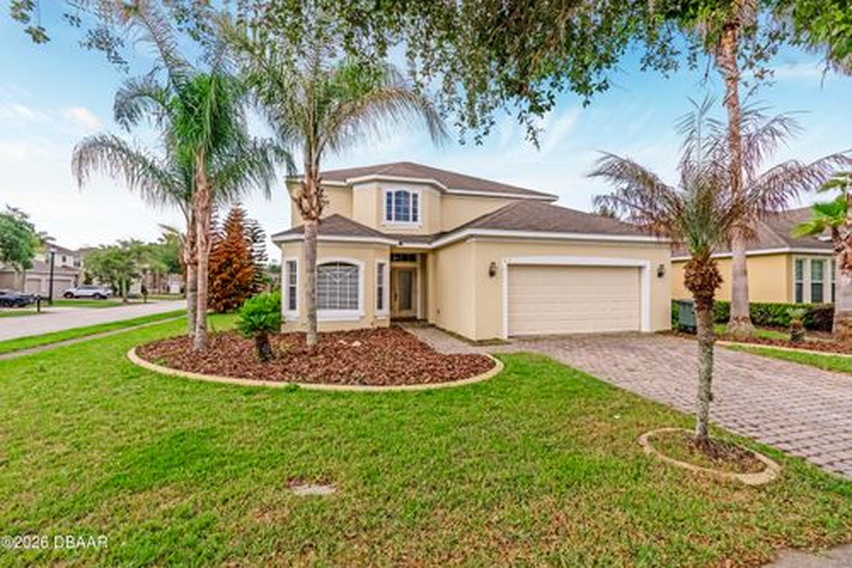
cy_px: 284
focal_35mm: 16
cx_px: 426
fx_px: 390
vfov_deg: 72.0
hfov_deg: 95.0
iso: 250
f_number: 9
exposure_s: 1/4000
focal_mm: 11
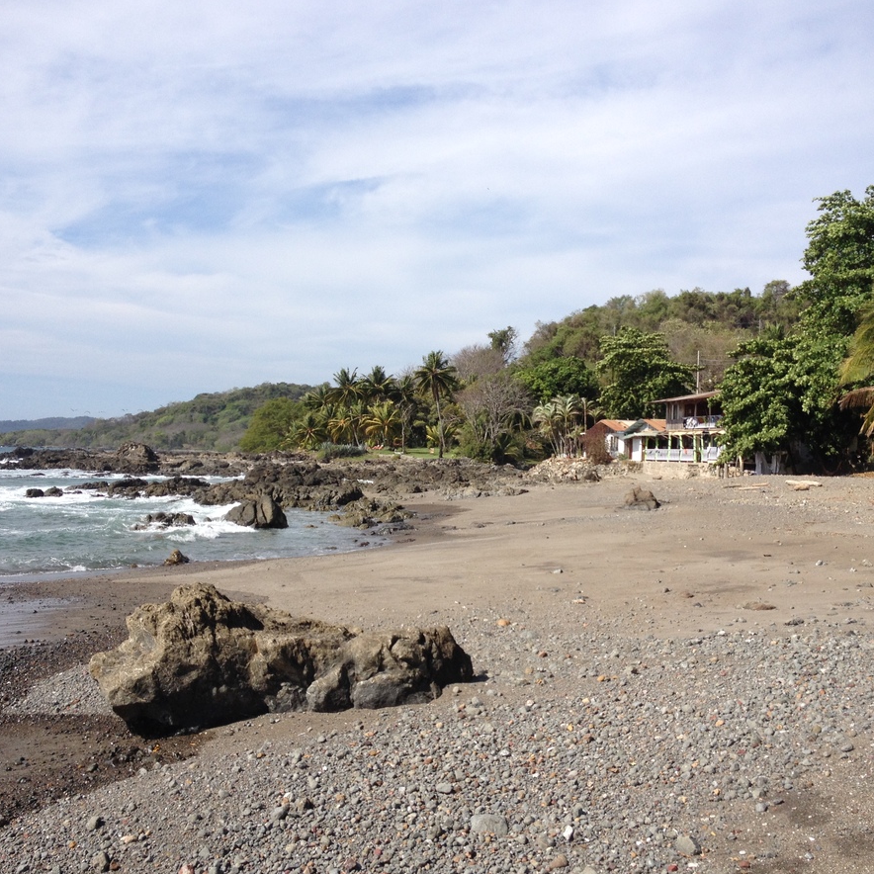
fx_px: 1200
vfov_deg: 40.0
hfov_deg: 40.0
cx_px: 439
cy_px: 435
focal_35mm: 42
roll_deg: -0.8
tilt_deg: -1.9
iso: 50
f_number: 2.4
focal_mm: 4.28
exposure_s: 1/2123
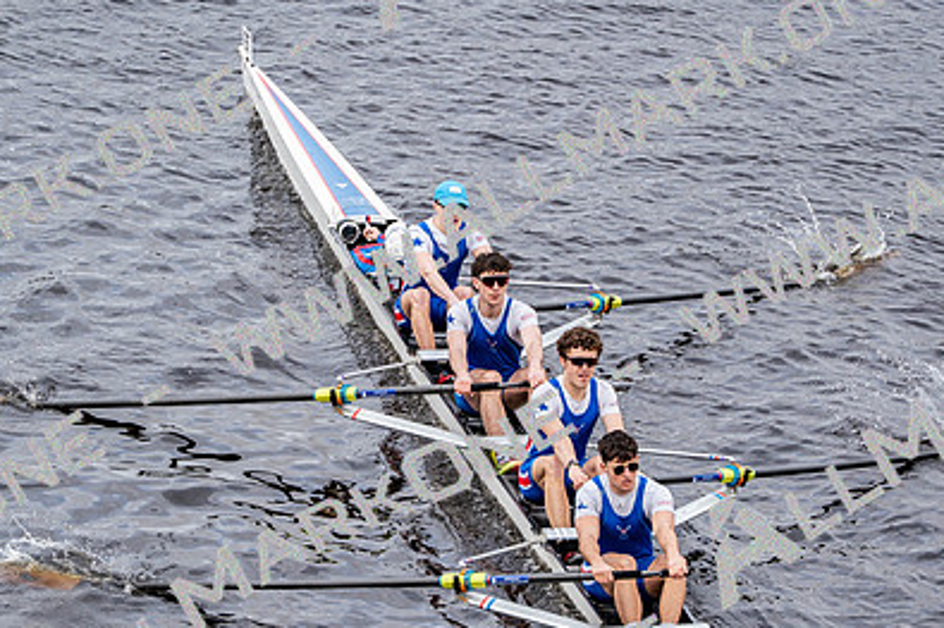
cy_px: 383
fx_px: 7706
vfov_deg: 4.7
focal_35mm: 294
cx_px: 504
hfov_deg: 7.0
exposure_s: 1/2000
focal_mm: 200
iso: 250
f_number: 2.8
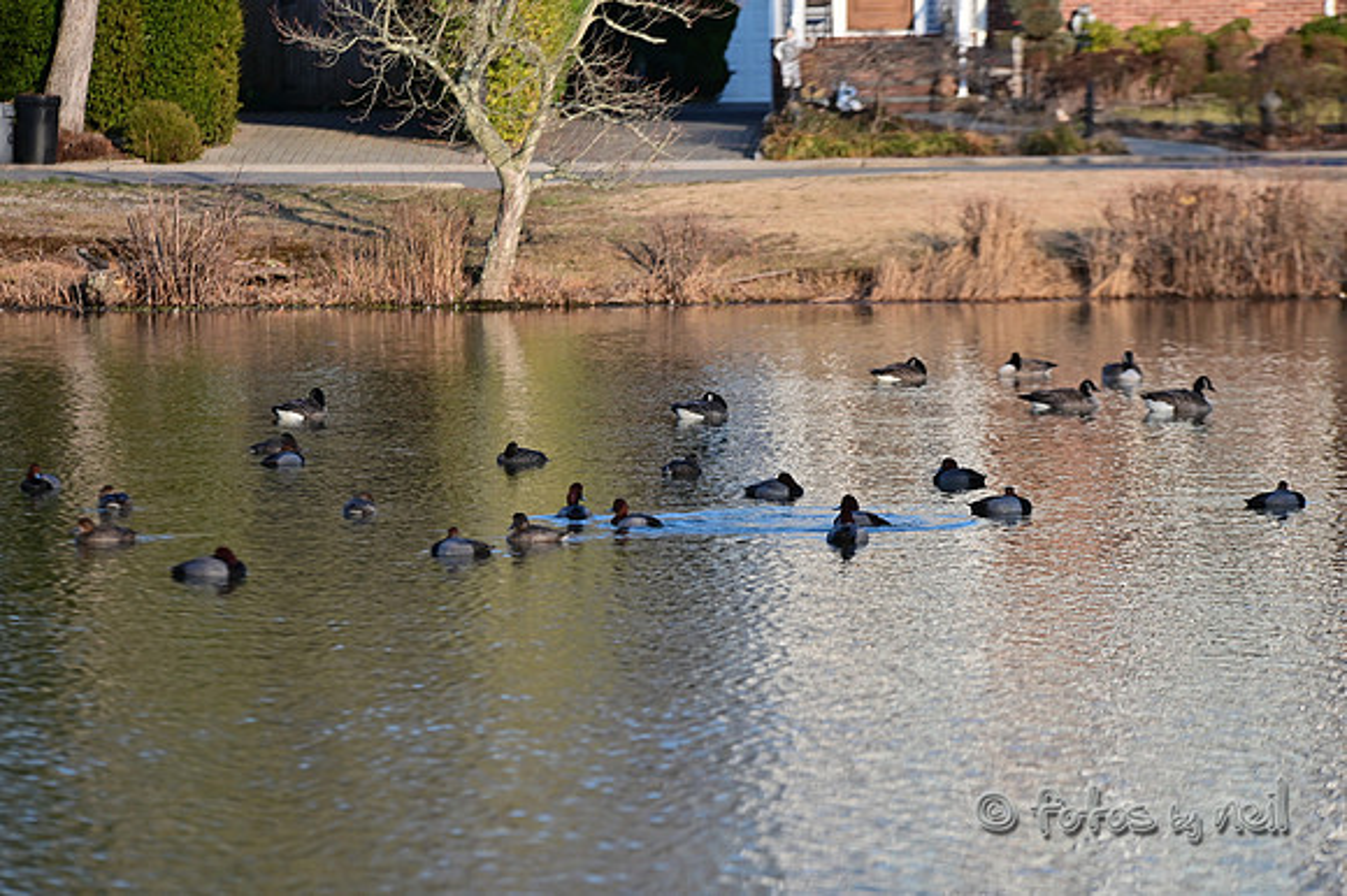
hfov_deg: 10.3
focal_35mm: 200
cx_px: 674
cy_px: 448
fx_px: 7479
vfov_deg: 6.9
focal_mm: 200
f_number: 5
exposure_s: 1/3200
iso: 560
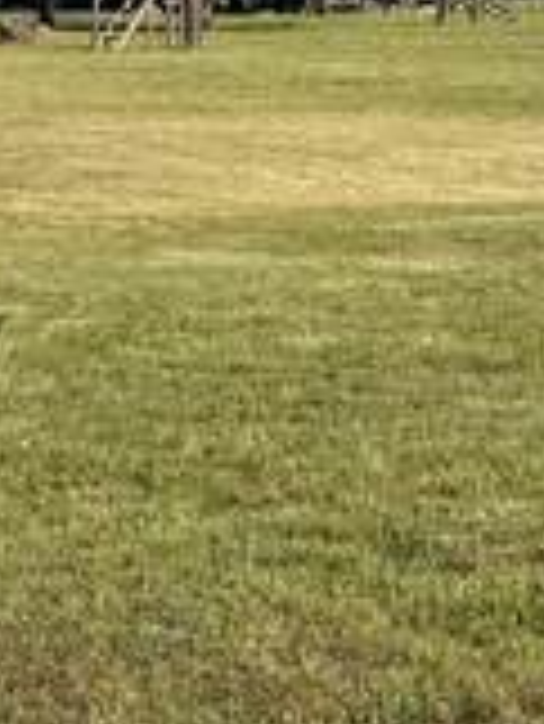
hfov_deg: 10.3
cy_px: 117
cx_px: 557
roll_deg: -0.6
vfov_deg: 13.7
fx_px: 2992
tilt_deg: -2.1
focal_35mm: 143
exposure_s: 1/4975
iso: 80
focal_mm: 6.76
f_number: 1.78
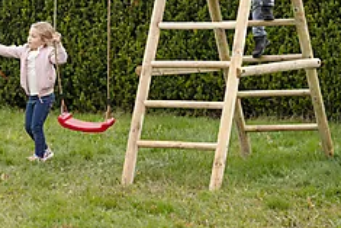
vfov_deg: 7.6
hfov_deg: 11.3
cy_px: -1
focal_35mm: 181
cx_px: 49
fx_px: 1715
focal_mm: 85
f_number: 2.8
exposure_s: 1/640
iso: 500
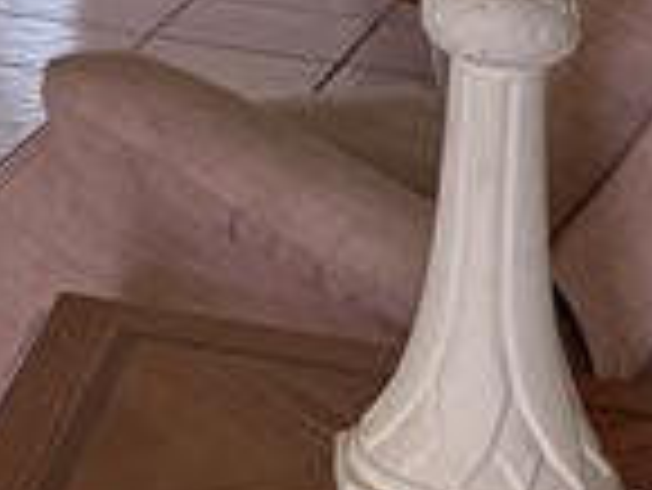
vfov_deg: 8.1
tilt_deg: -2.7
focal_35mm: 169
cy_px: -670
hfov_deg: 10.9
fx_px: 3186
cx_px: -526
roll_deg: -0.8
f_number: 1.78
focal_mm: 6.76
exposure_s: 1/183
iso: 200
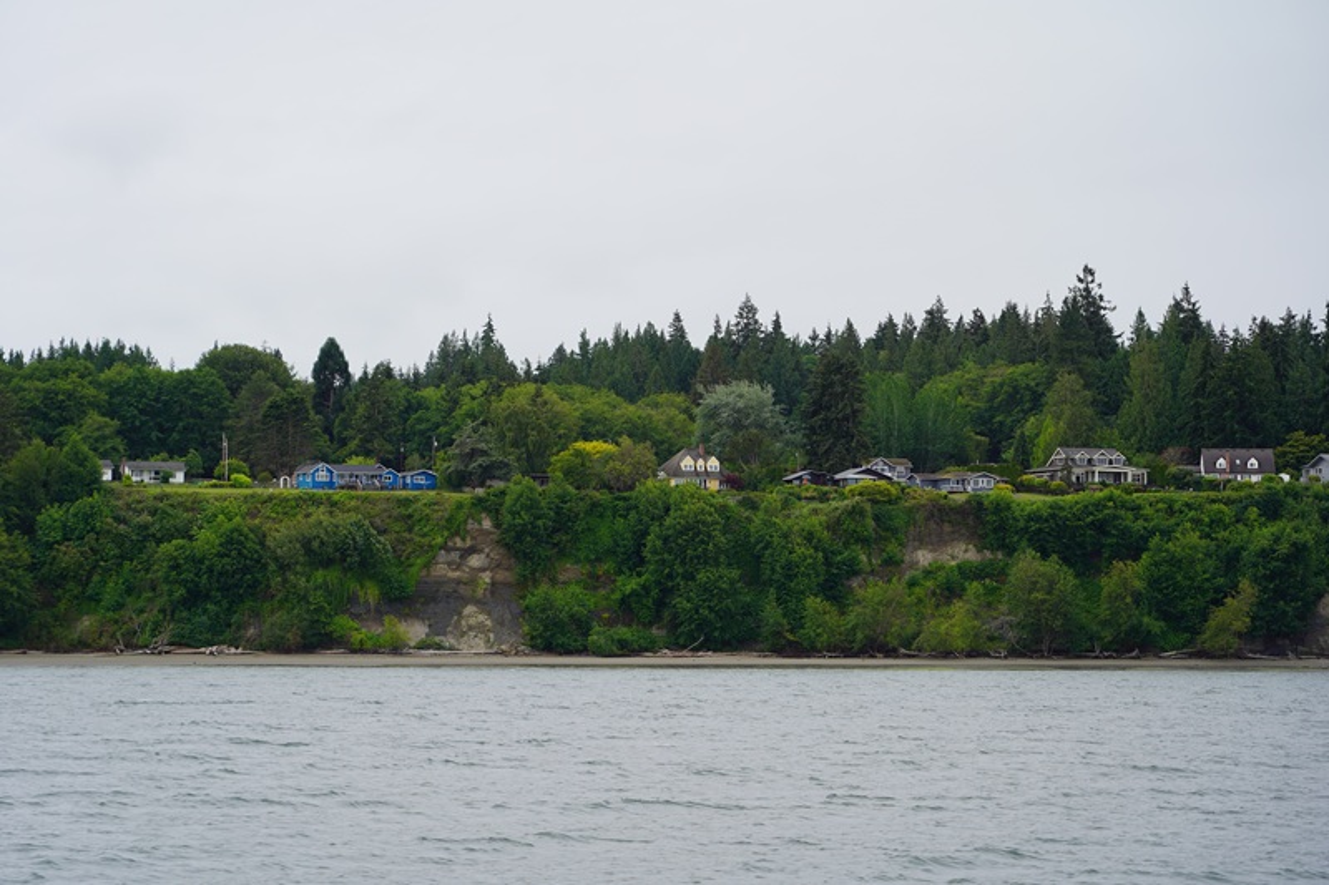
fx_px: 3875
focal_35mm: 105
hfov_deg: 19.5
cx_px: 664
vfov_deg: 13.0
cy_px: 442
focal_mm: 105
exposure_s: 1/320
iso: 100
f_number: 5
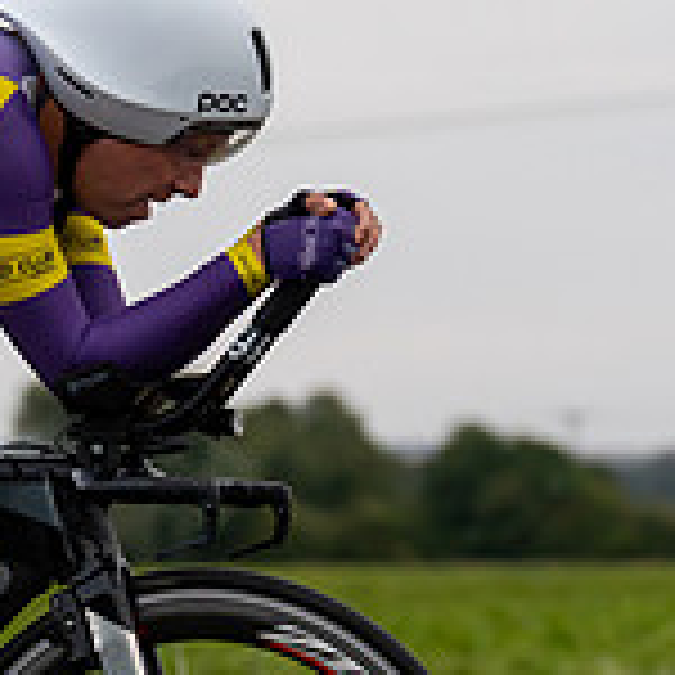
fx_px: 6751
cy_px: 295
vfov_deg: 5.7
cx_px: -153
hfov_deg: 5.7
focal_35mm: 306
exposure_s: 1/800
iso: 1600
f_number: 3.5
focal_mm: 93
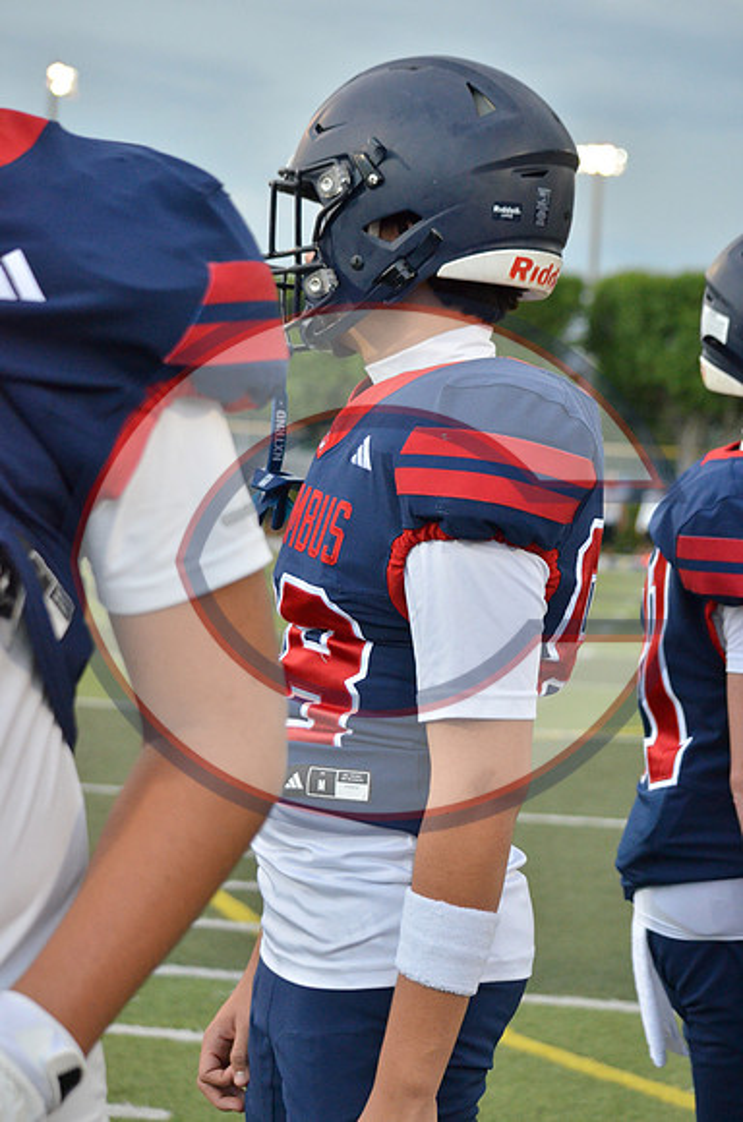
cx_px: 372
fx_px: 2706
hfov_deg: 15.6
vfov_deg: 23.4
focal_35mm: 87
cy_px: 561
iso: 1800
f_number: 4.5
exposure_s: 1/500
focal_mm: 58
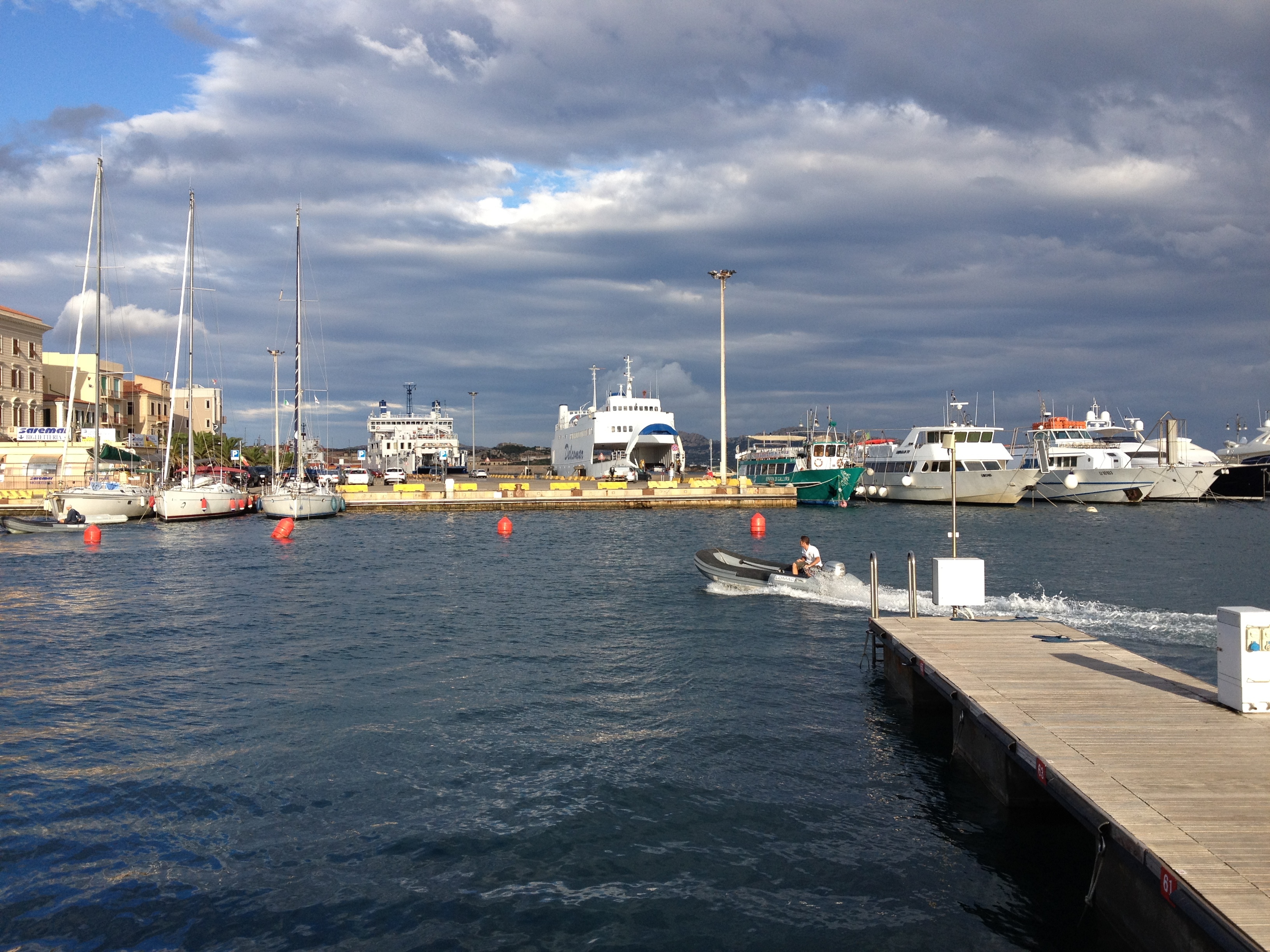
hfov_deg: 52.6
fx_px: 1284
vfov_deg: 40.7
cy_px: 476
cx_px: 635
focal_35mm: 35
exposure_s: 1/1022
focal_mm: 4.28
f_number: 2.4
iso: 64
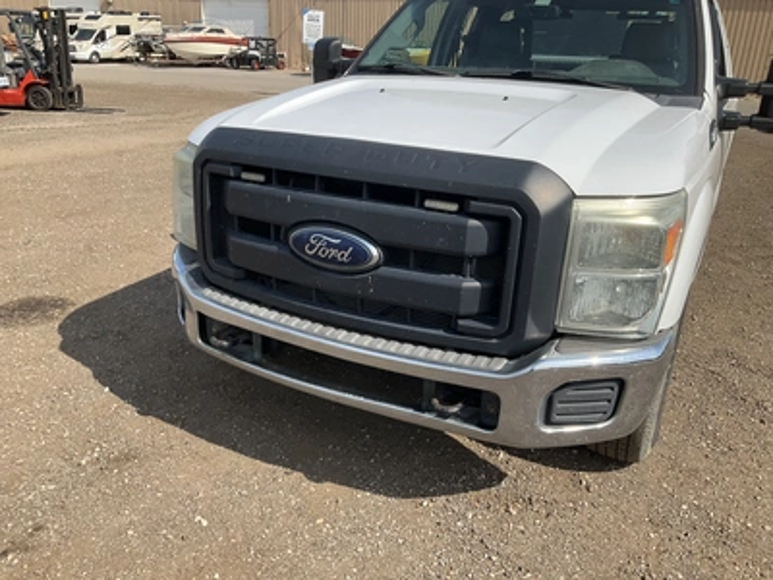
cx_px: 386
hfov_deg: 61.7
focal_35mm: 29
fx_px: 648
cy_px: 290
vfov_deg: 48.2
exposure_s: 1/1626
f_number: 1.8
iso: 25
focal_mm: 3
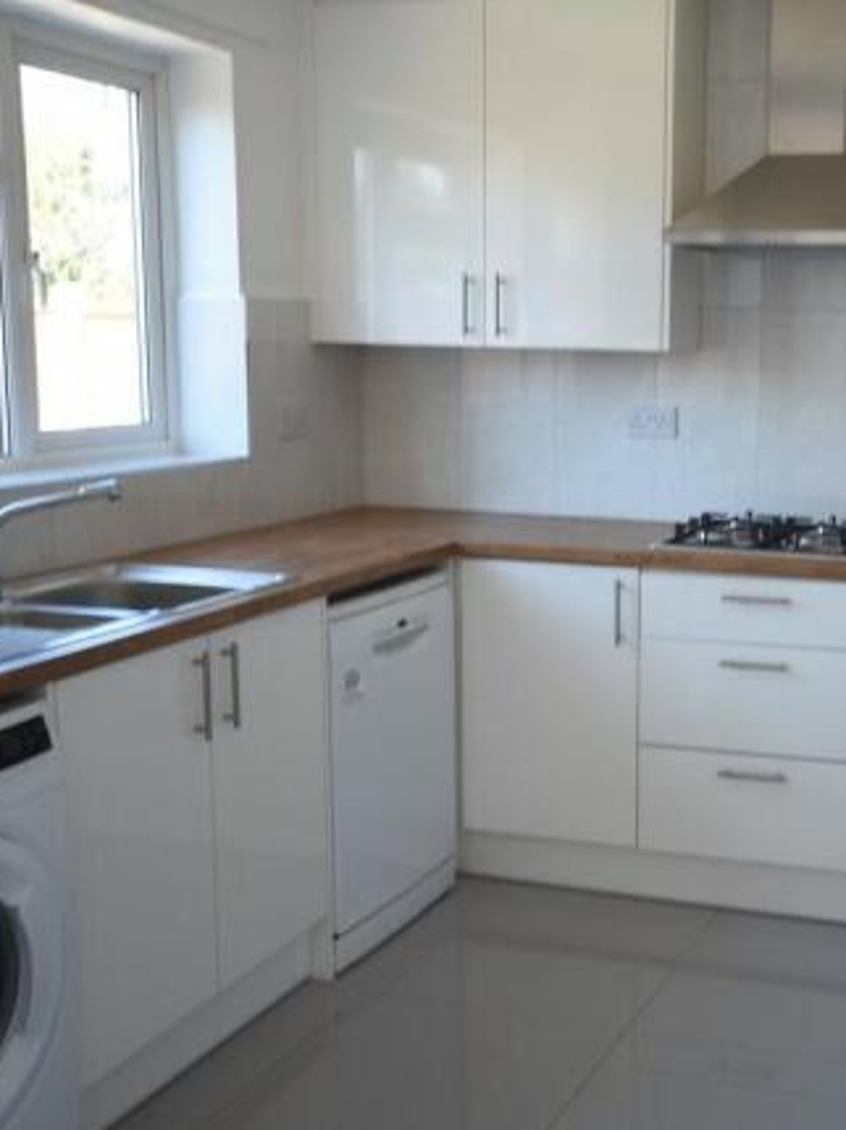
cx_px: 696
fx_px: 1435
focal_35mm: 44
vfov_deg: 43.0
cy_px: 561
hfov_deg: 31.8
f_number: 5.6
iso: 100
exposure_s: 1/15
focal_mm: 20
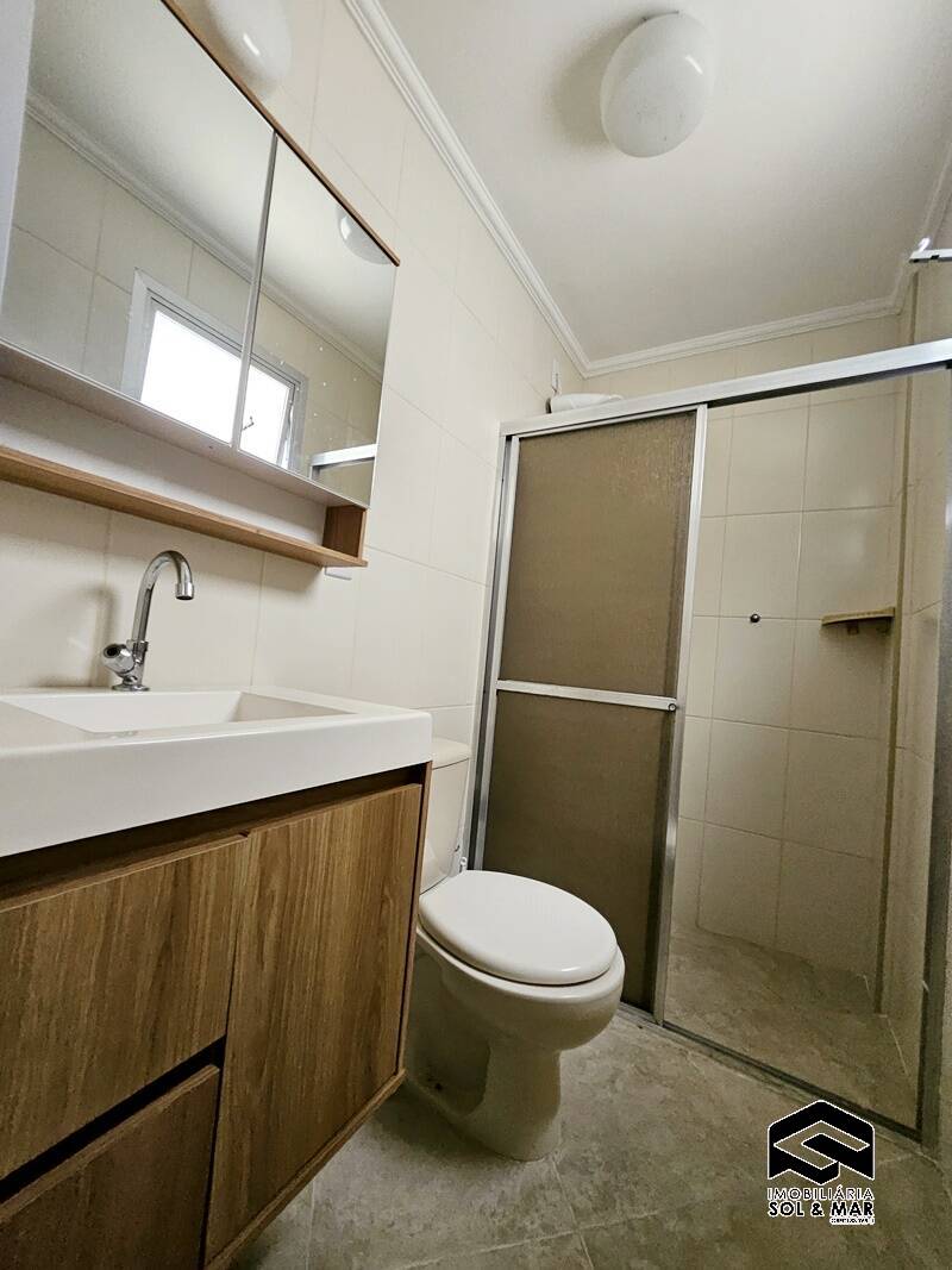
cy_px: 635
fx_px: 477
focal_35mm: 13
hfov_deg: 89.9
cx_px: 476
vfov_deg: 106.2
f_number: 2.2
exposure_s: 1/60
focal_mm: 1.7
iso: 400
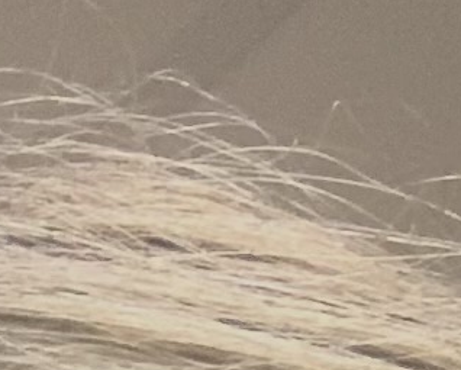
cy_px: 1956
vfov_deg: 4.3
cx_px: -660
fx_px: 4138
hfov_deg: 6.1
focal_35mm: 303
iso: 160
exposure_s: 1/50
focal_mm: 2.87
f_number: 2.2
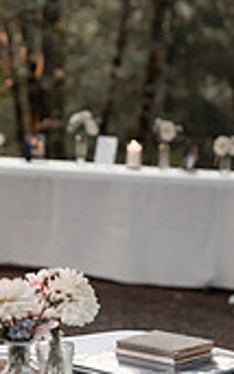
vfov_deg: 10.6
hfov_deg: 6.5
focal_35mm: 197
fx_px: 2008
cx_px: -241
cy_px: 91
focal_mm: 57
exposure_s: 1/800
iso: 1000
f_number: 2.8
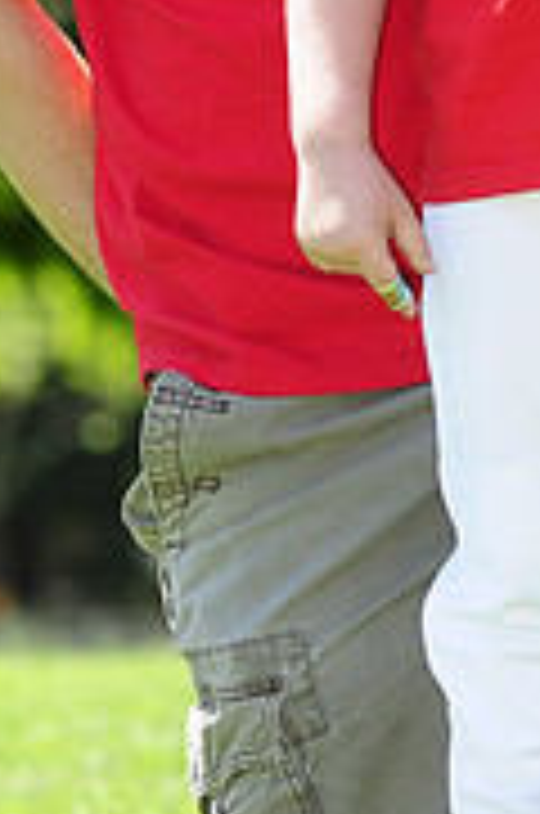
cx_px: 542
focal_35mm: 472
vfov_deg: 4.4
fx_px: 10660
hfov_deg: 2.9
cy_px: -220
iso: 200
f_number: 4.5
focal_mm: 98
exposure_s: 1/500
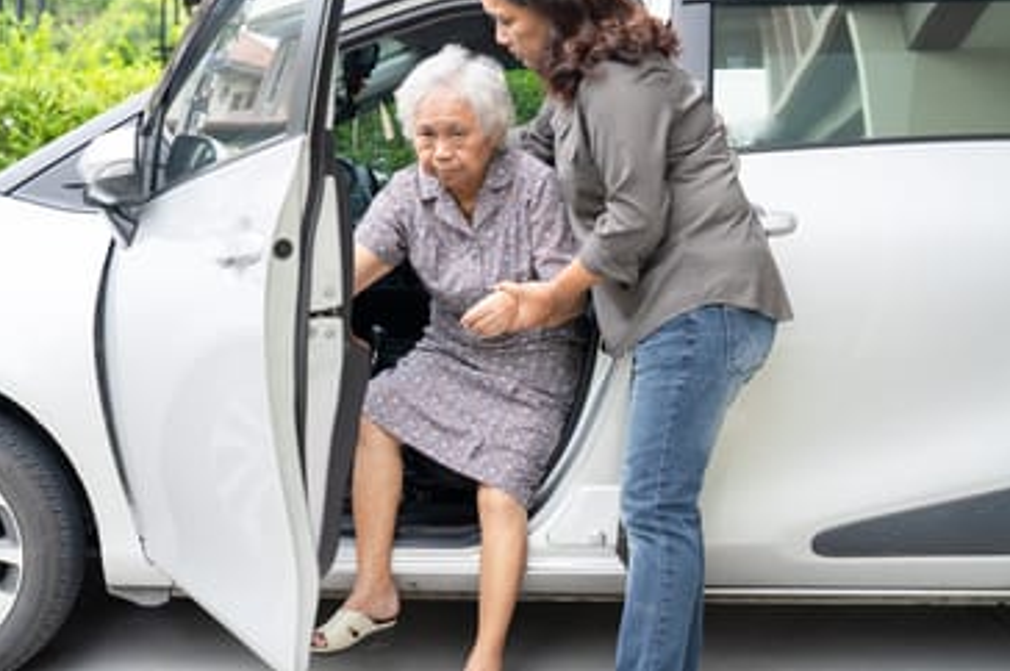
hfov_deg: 36.2
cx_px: 549
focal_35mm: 55
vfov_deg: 24.6
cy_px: 305
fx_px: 1542
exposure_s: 1/50
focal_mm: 50
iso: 160
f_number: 3.2
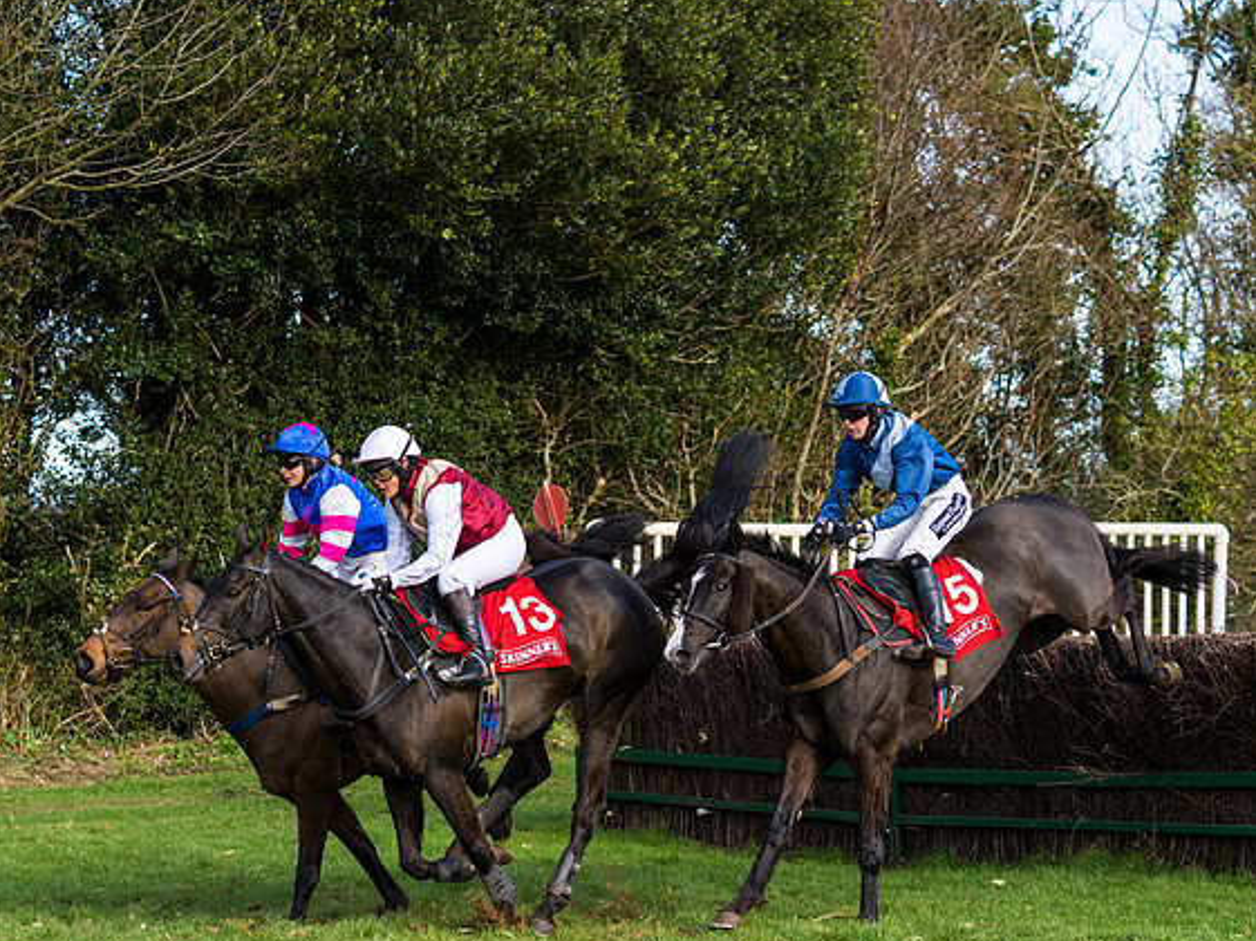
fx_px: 3300
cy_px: 411
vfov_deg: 16.2
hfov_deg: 21.5
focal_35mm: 91
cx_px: 517
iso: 200
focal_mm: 70
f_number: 2.8
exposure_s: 1/2000
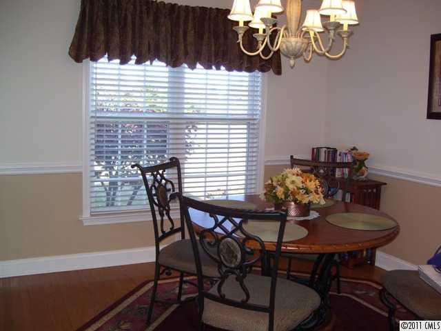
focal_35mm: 36
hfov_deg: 51.4
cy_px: 166
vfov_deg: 39.7
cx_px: 220
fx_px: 459
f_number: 2.7
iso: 80
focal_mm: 6
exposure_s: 1/60
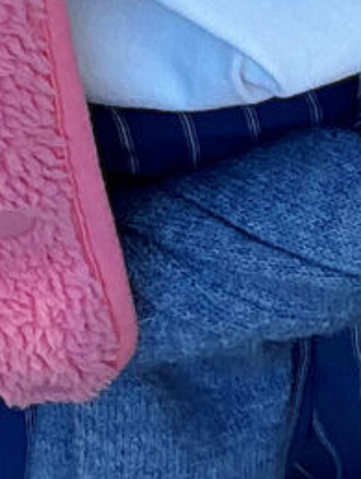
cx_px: 113
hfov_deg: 6.7
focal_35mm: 222
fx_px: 3079
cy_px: 154
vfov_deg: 8.9
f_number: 1.9
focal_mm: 2.71
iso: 20
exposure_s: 1/121
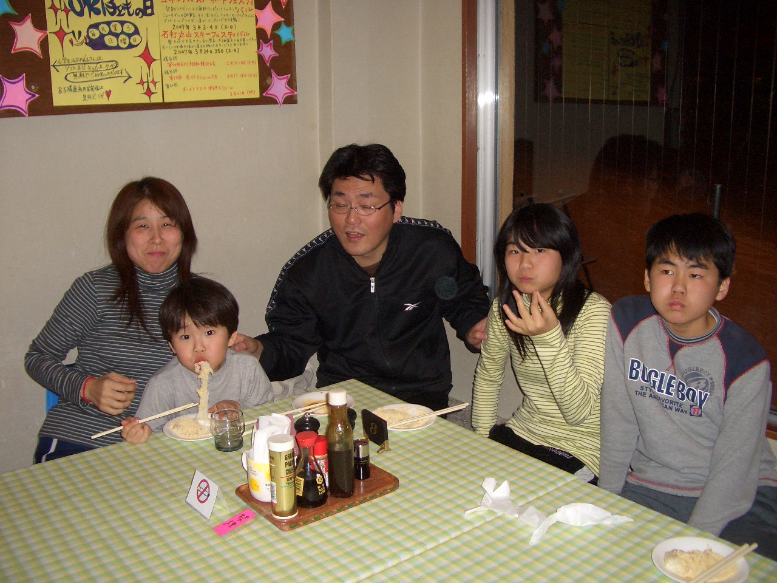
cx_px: 388
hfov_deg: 52.6
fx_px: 786
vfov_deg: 40.7
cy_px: 292
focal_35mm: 35
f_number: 2.6
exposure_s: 1/60
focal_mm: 5.8
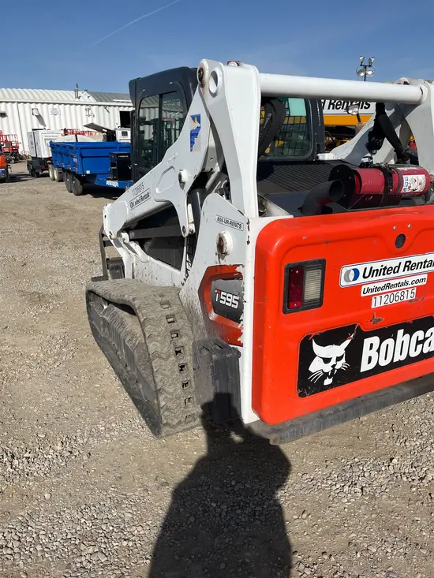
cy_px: 289
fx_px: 435
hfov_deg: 53.1
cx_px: 217
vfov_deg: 67.3
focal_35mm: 26
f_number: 1.6
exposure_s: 1/6494
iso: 50
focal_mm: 5.1
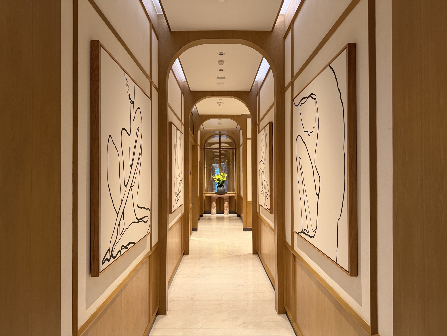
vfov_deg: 56.8
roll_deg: -0.3
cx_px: 224
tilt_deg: -0.2
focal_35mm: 24
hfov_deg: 71.6
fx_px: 310
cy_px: 168
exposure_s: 1/60
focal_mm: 6.76
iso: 320
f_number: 1.78
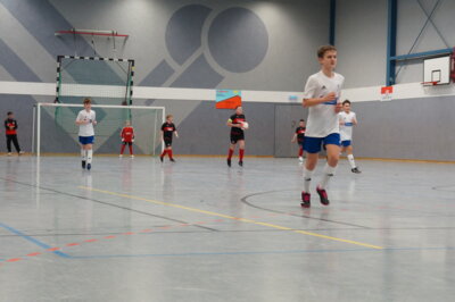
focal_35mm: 82
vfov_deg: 16.5
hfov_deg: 24.6
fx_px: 1042
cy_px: 151
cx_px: 228
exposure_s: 1/100
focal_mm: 55
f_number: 7.1
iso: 2500
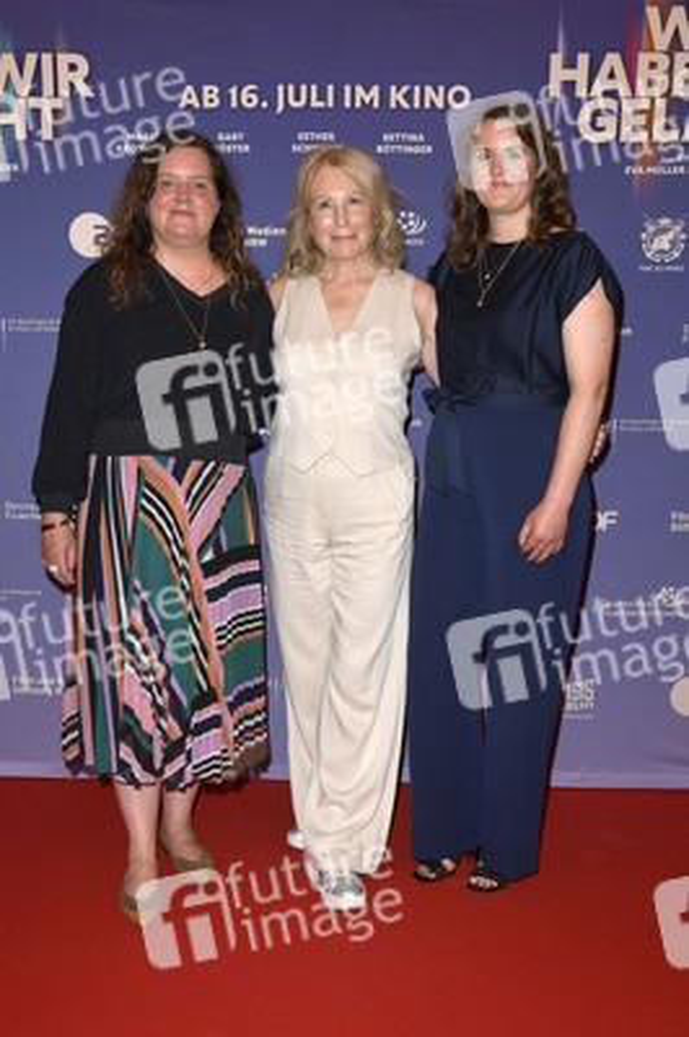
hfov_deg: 38.8
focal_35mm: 34
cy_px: 518
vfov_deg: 55.8
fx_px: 978
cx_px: 344
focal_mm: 34
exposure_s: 1/200
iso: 640
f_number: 5.6
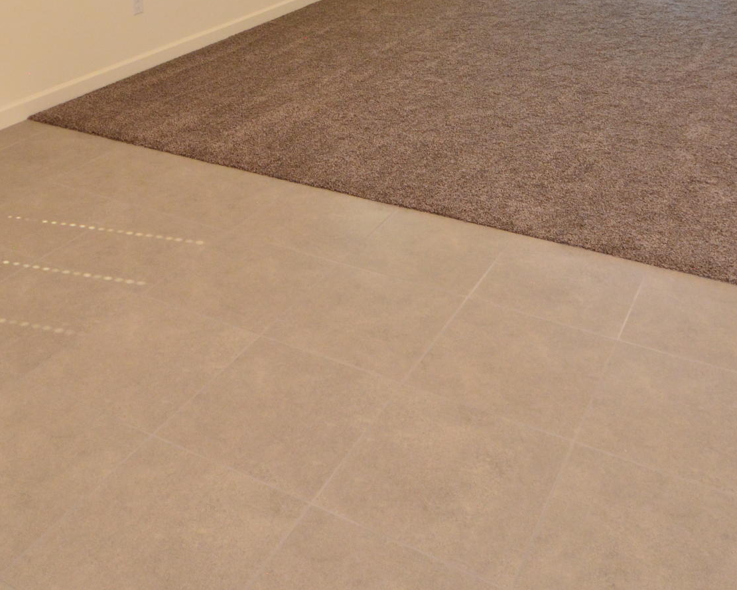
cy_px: -25
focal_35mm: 38
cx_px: 358
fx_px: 829
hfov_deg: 47.9
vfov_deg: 34.8
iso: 800
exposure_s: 1/125
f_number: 9
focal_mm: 10
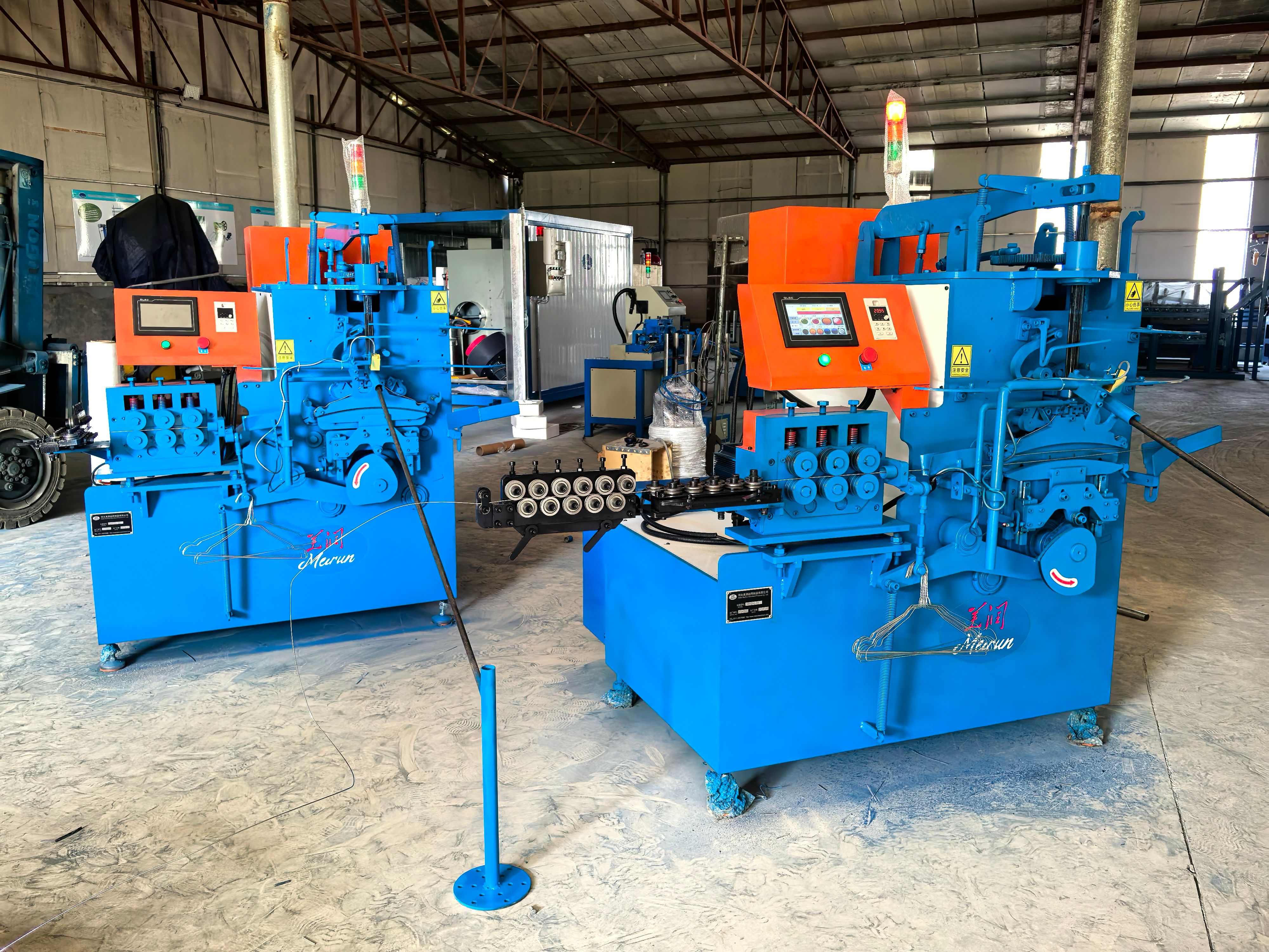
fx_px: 990
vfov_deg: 51.4
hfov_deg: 65.3
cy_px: 476
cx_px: 634
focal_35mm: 27
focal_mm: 6.35
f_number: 2
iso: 320
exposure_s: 1/100
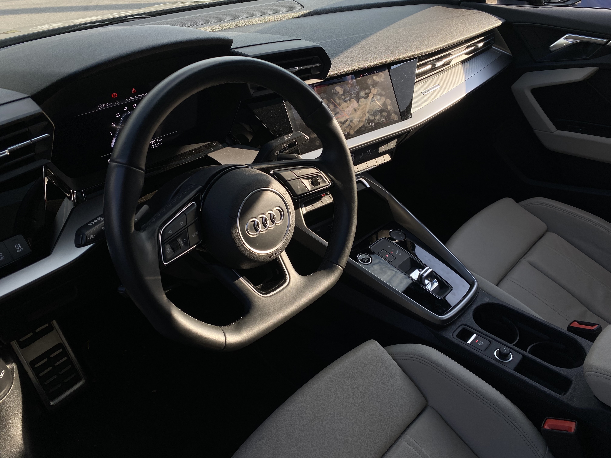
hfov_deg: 67.3
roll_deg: -2.9
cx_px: 306
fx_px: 459
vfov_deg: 53.1
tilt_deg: -35.4
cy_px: 229
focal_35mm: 26
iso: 32
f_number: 1.8
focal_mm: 4.25
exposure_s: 1/669
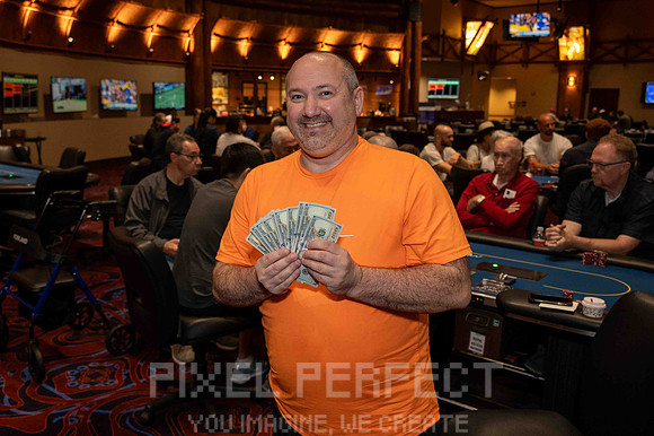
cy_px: 212
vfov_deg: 39.0
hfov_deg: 55.9
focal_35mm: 34
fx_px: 615
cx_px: 304
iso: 2800
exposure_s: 1/60
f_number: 4.5
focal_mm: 29
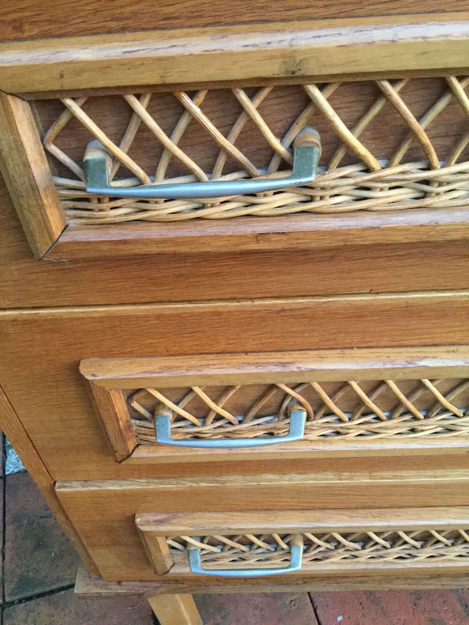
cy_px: 312
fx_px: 560
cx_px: 234
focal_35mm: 31
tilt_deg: -45.0
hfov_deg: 45.4
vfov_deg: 58.4
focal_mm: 3.3
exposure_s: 1/33
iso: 250
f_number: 2.4
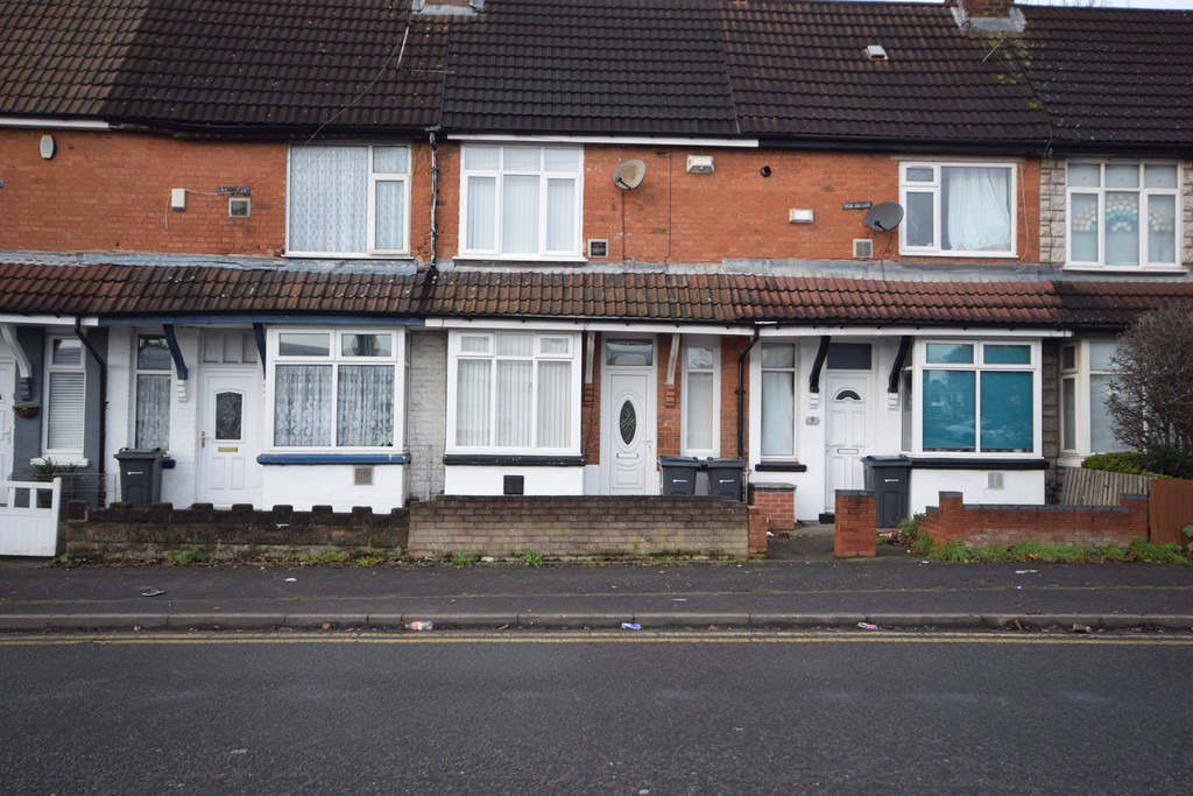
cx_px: 596
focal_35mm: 30
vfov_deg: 43.6
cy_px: 398
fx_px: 994
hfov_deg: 61.9
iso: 400
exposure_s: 1/200
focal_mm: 20
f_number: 7.1
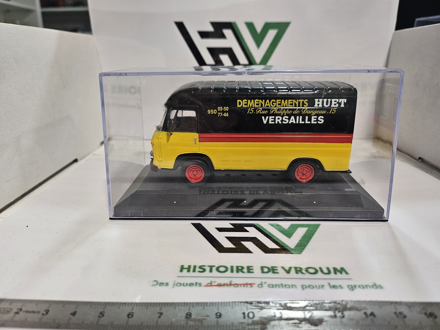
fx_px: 305
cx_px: 220
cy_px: 165
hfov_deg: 71.6
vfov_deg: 56.8
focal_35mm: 24
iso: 160
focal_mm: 5
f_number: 1.8
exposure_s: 1/100
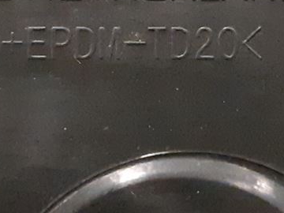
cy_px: -58
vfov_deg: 9.8
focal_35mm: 148
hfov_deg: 13.3
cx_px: 166
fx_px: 1214
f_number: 1.7
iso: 800
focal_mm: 3.93
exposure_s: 1/100
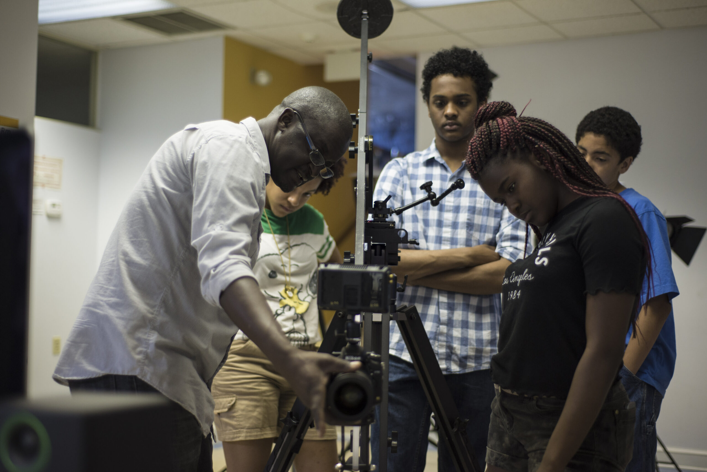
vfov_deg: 27.0
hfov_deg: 39.6
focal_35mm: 50
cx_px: 354
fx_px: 982
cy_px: 236
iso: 640
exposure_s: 1/160
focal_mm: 50
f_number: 1.8
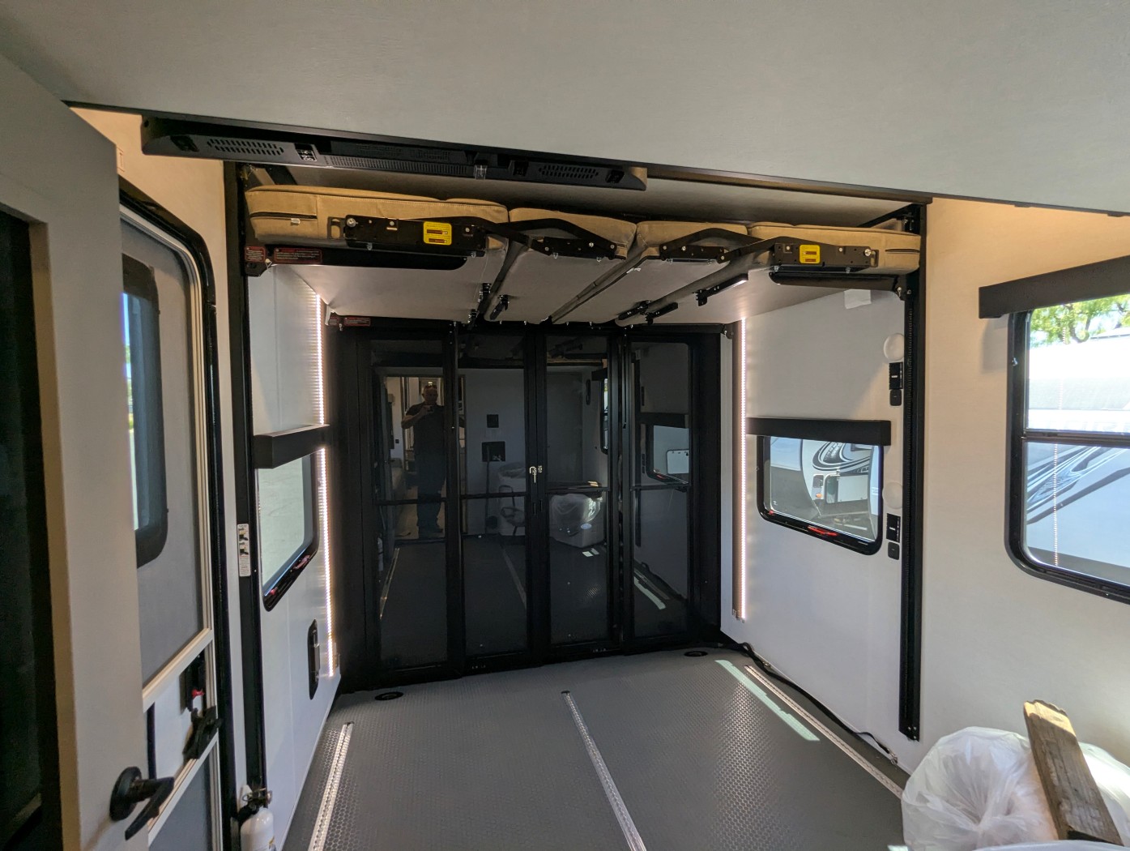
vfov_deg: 78.2
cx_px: 565
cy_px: 426
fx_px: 523
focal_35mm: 16
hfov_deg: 94.4
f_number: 2.2
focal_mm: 2.35
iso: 112
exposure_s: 1/76.8
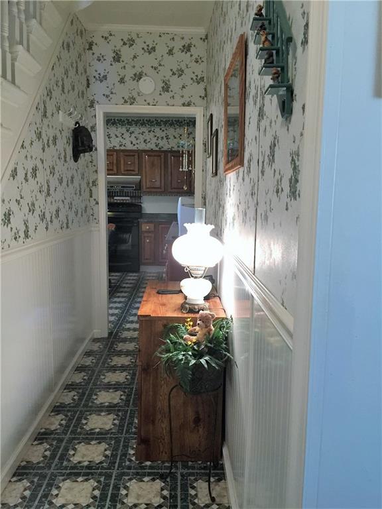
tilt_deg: -6.4
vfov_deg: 61.7
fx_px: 427
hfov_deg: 48.2
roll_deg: -1.0
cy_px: 254
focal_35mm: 29
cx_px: 191
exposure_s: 1/15
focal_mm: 4.15
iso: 125
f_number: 2.2
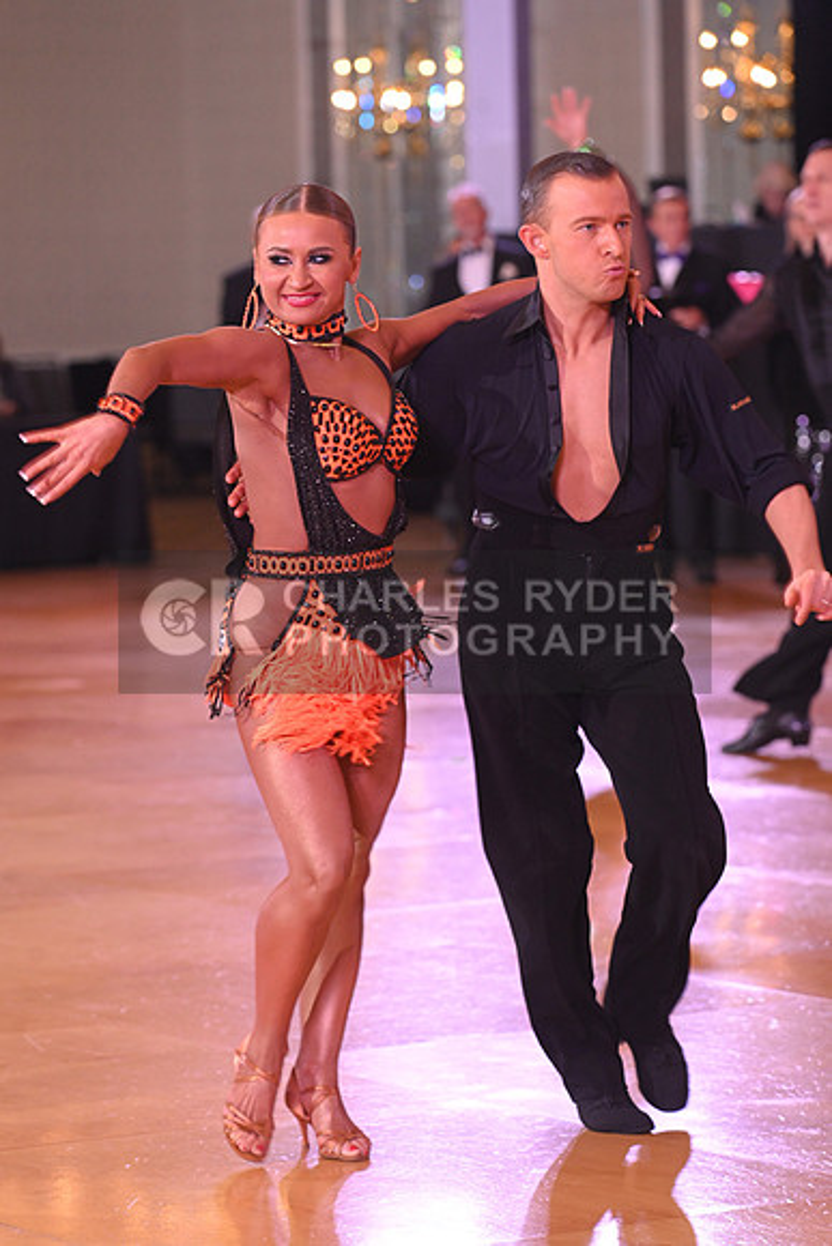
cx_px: 416
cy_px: 623
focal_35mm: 150
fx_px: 5196
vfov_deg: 13.7
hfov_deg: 9.2
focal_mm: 150
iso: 2500
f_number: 5.6
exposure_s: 1/200
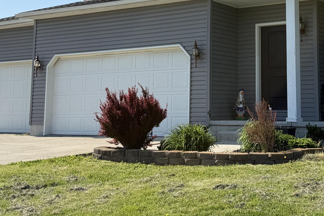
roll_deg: +0.5
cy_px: 36
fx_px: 549
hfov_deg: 32.4
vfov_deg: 21.9
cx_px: 235
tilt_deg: +7.8
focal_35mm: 61
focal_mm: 6.76
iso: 80
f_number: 1.78
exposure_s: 1/5319
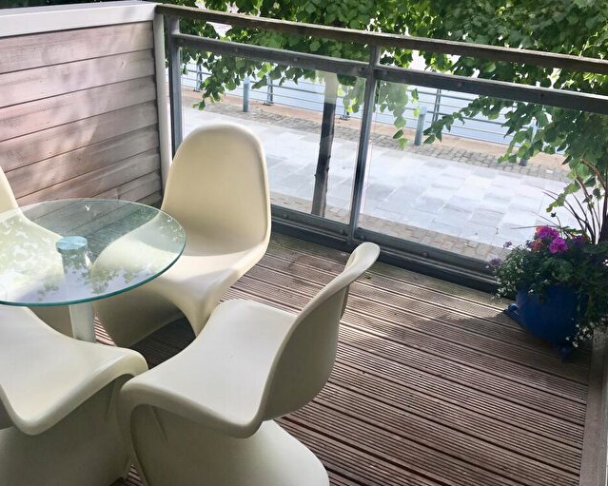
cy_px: 249
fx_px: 558
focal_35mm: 31
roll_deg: -3.3
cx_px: 296
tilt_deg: -26.9
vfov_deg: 47.1
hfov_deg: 57.2
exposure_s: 1/455
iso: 25
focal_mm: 4.15
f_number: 2.2
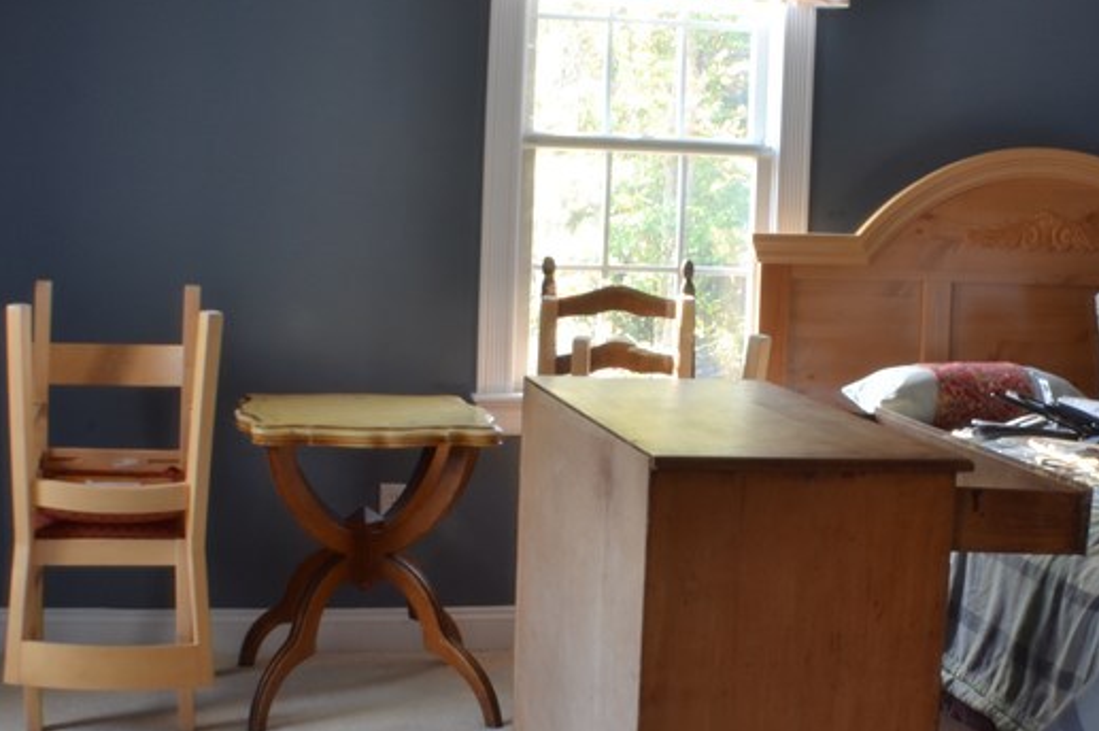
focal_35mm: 82
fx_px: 2502
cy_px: 312
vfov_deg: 16.6
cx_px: 744
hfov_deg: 24.6
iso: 100
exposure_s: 6
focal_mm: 26
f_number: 25
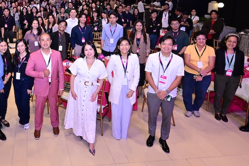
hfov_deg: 53.2
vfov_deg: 38.5
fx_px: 228
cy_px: 35
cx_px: 48
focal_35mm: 33
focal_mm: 16
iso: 2500
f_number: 7.1
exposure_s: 1/160
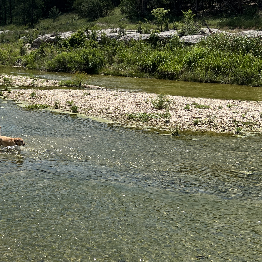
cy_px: 114
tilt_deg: -8.0
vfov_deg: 28.1
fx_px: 522
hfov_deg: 26.5
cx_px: -6
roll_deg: +0.8
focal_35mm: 61
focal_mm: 5.7
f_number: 1.5
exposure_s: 1/6211
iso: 50
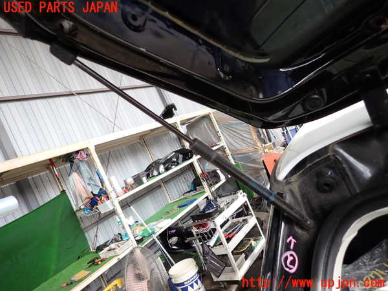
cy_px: 146
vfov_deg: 54.9
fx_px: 280
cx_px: 194
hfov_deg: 69.4
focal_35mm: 25
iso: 100
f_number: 2
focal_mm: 4.5
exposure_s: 1/160
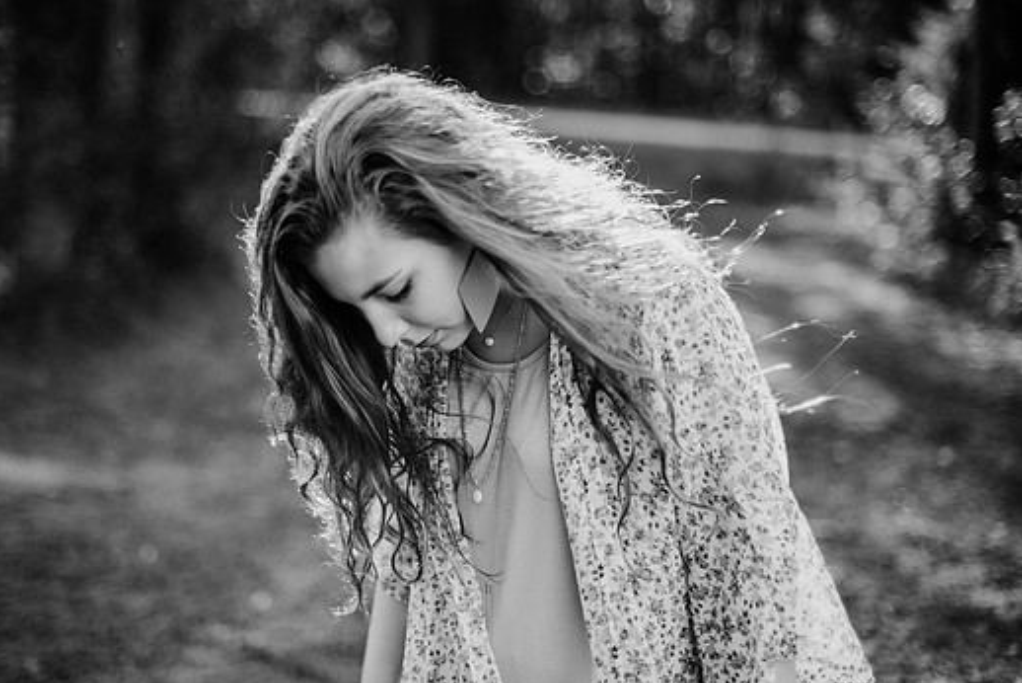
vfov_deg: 24.2
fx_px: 1591
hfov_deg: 35.6
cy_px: 333
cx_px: 452
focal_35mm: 56
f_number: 1.8
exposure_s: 1/1250
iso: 200
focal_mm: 50
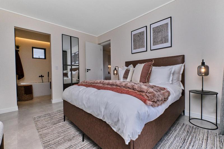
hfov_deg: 100.4
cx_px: 112
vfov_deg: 77.3
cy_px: 74
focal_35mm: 15
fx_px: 93
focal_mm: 10
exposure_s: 1/200
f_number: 10
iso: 800
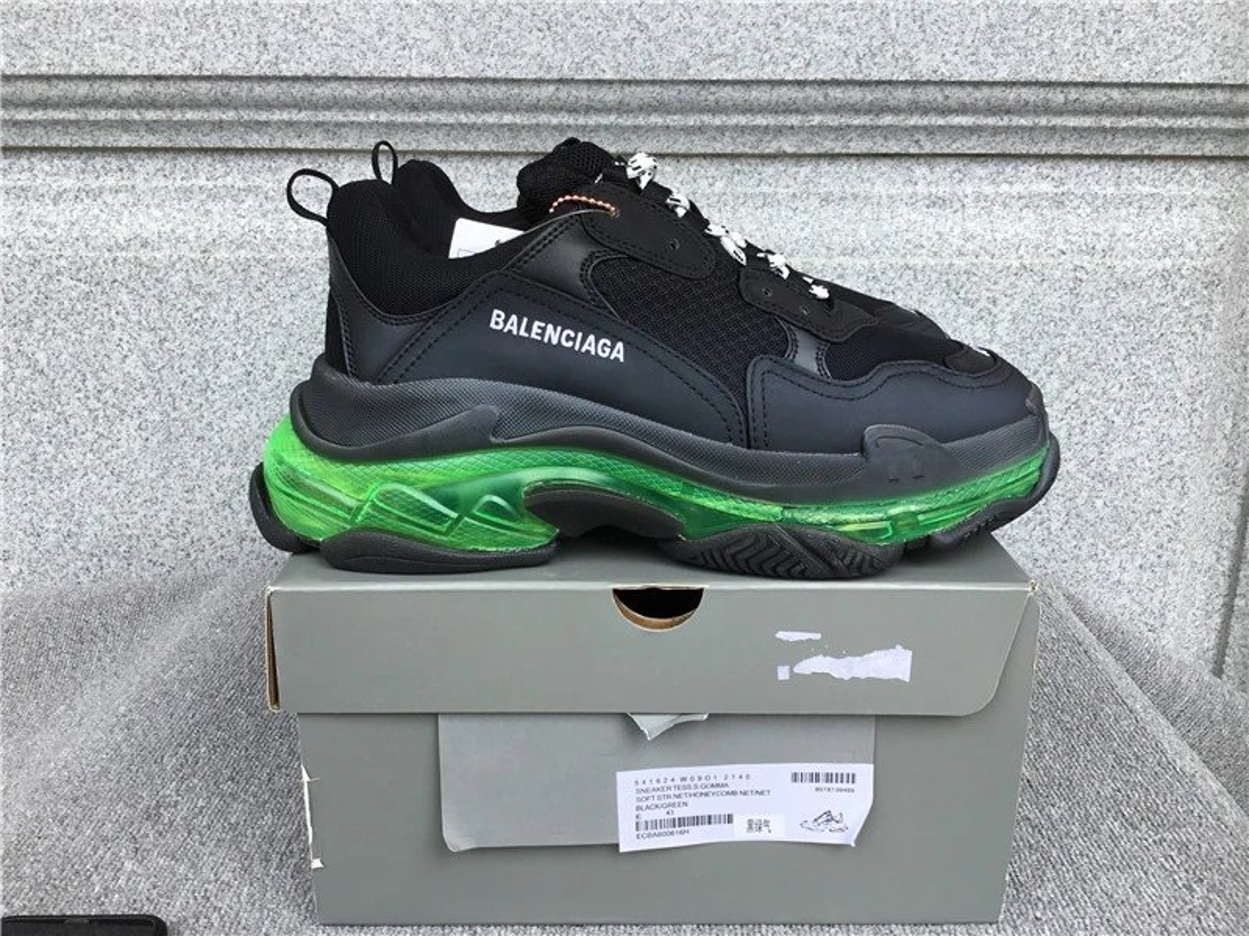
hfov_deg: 58.4
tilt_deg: -17.0
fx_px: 1119
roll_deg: -0.3
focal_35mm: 31
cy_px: 468
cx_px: 624
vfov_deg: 45.4
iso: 25
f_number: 2.4
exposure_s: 1/351
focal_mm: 3.3
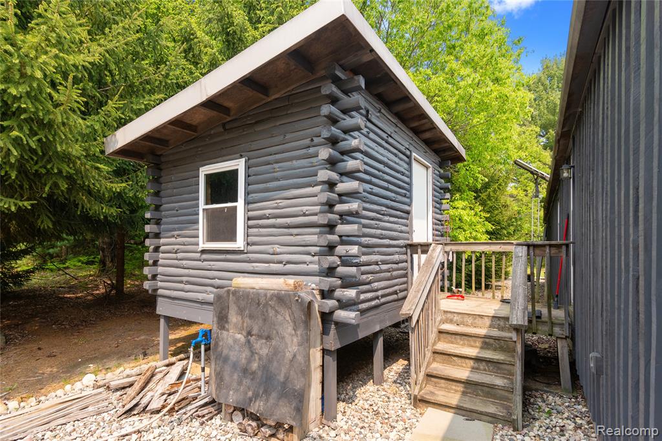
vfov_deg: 70.5
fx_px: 313
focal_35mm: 17
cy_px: 220
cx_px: 331
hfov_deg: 93.3
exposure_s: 1/320
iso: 400
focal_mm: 17
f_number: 9
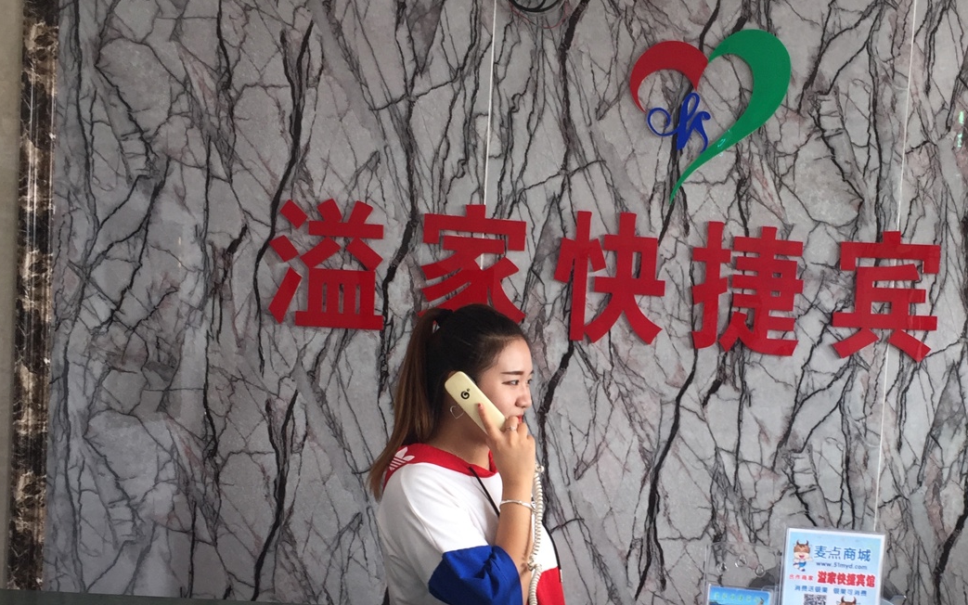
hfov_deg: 40.6
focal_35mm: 49
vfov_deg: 26.1
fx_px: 1293
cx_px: 641
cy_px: 441
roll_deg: -5.0
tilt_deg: -3.6
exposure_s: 1/50
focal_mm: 4.15
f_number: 2.2
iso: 40
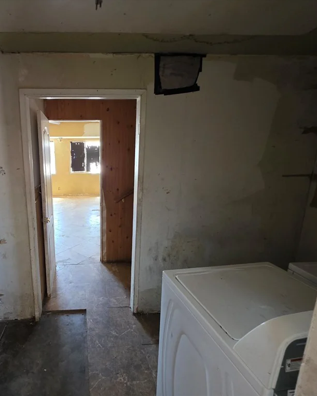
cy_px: 197
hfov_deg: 73.1
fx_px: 199
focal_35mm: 17
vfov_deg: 89.6
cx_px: 91
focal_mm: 2.2
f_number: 1.9
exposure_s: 1/60
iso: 500
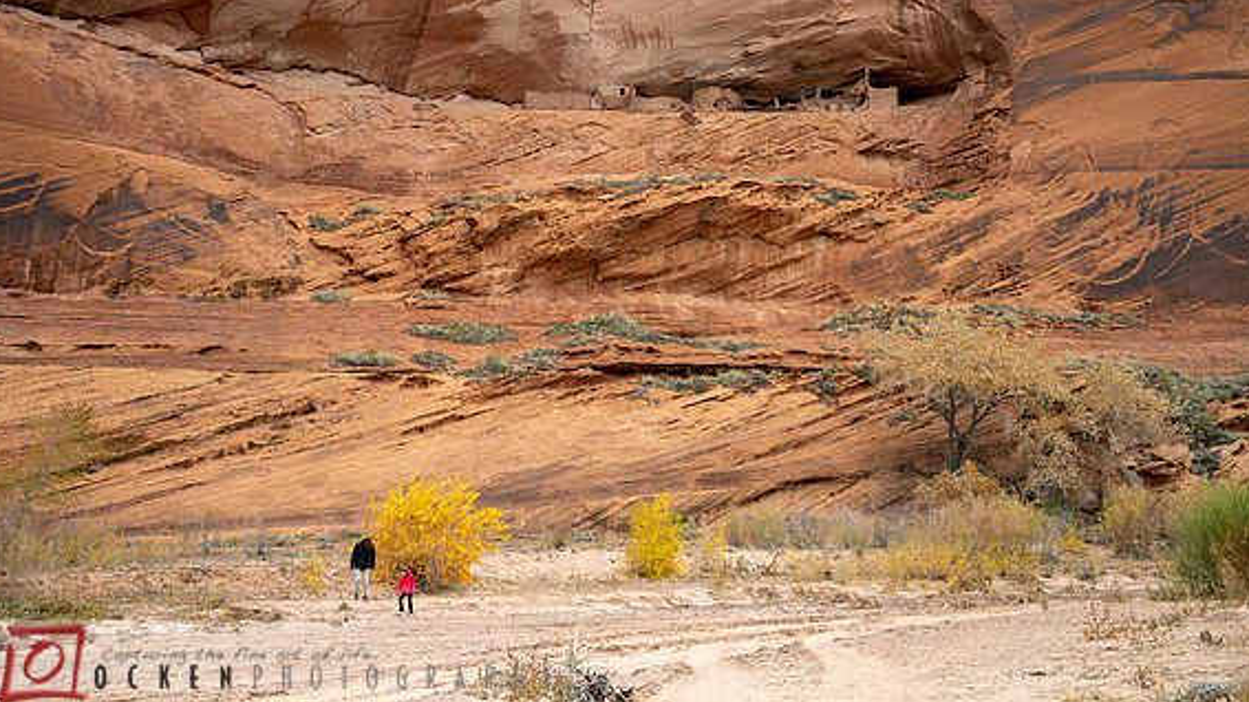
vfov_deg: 27.0
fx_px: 1457
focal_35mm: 44
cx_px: 629
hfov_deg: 46.4
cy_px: 280
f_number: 4
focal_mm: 41
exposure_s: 1/1000
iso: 400
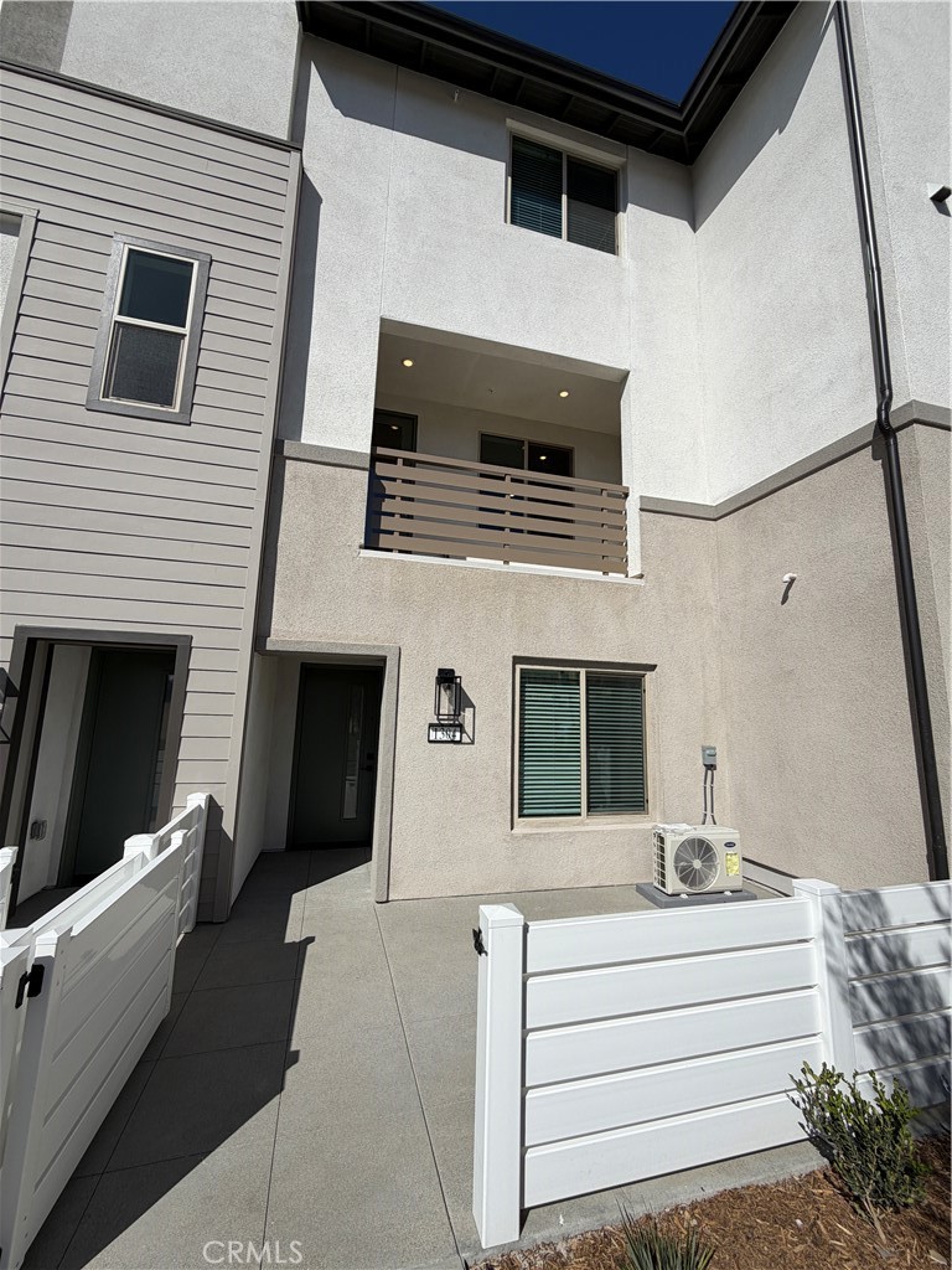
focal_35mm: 14
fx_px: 513
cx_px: 476
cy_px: 635
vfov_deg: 102.1
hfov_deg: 85.7
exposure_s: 1/2237
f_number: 2.2
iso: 20
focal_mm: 2.22
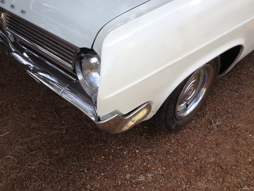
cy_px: 96
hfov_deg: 52.6
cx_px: 127
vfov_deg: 40.7
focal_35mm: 35
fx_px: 257
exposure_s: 1/484
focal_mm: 4.28
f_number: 2.4
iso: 50
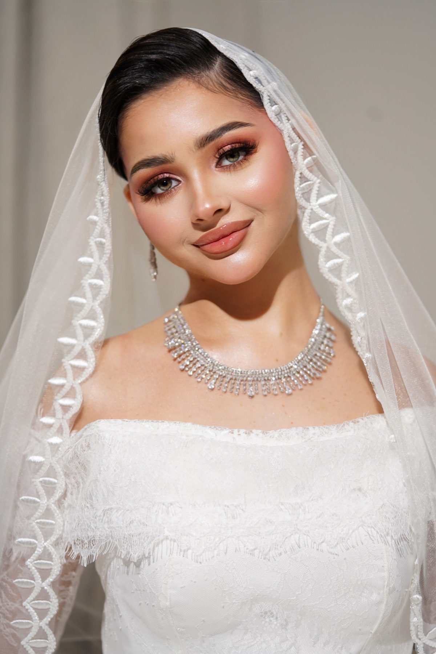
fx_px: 1635
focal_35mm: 90
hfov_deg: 15.2
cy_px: 327
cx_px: 218
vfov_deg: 22.6
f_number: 2.8
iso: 200
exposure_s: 1/125
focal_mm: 90
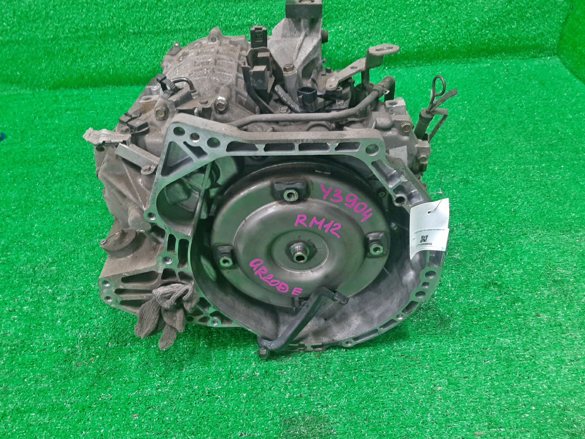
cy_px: 215
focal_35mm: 27
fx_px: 456
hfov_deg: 65.3
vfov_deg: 51.3
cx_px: 289
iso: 175
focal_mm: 3.93
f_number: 1.7
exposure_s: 1/50
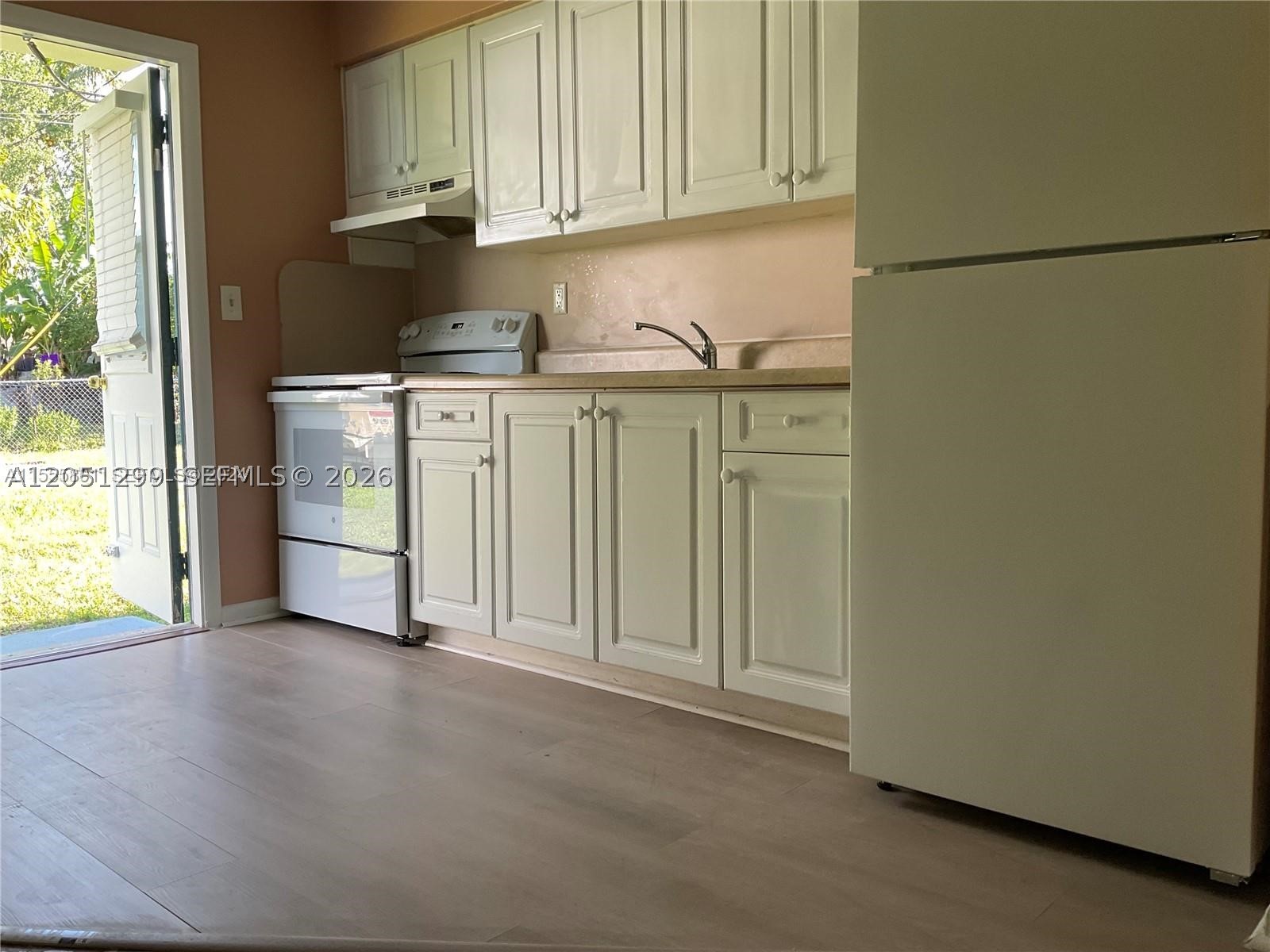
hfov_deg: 61.7
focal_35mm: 29
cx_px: 635
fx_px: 1064
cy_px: 476
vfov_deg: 48.2
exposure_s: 1/120
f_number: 1.8
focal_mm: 3
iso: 50
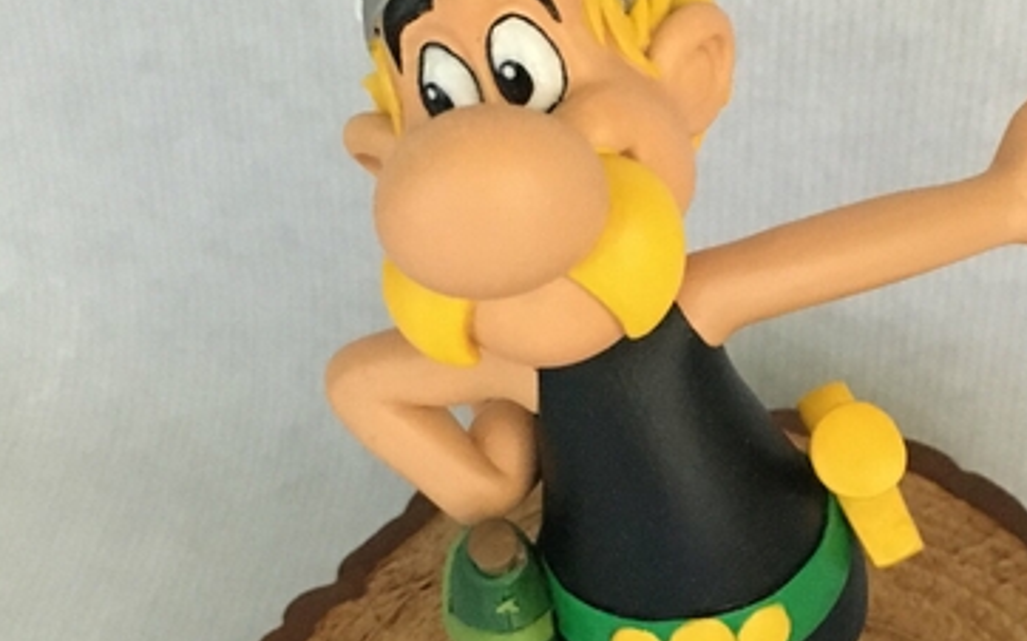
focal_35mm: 68
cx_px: 735
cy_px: 352
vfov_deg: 19.1
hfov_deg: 29.8
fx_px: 1903
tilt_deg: -50.8
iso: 320
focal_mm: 4.15
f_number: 2.2
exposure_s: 1/17
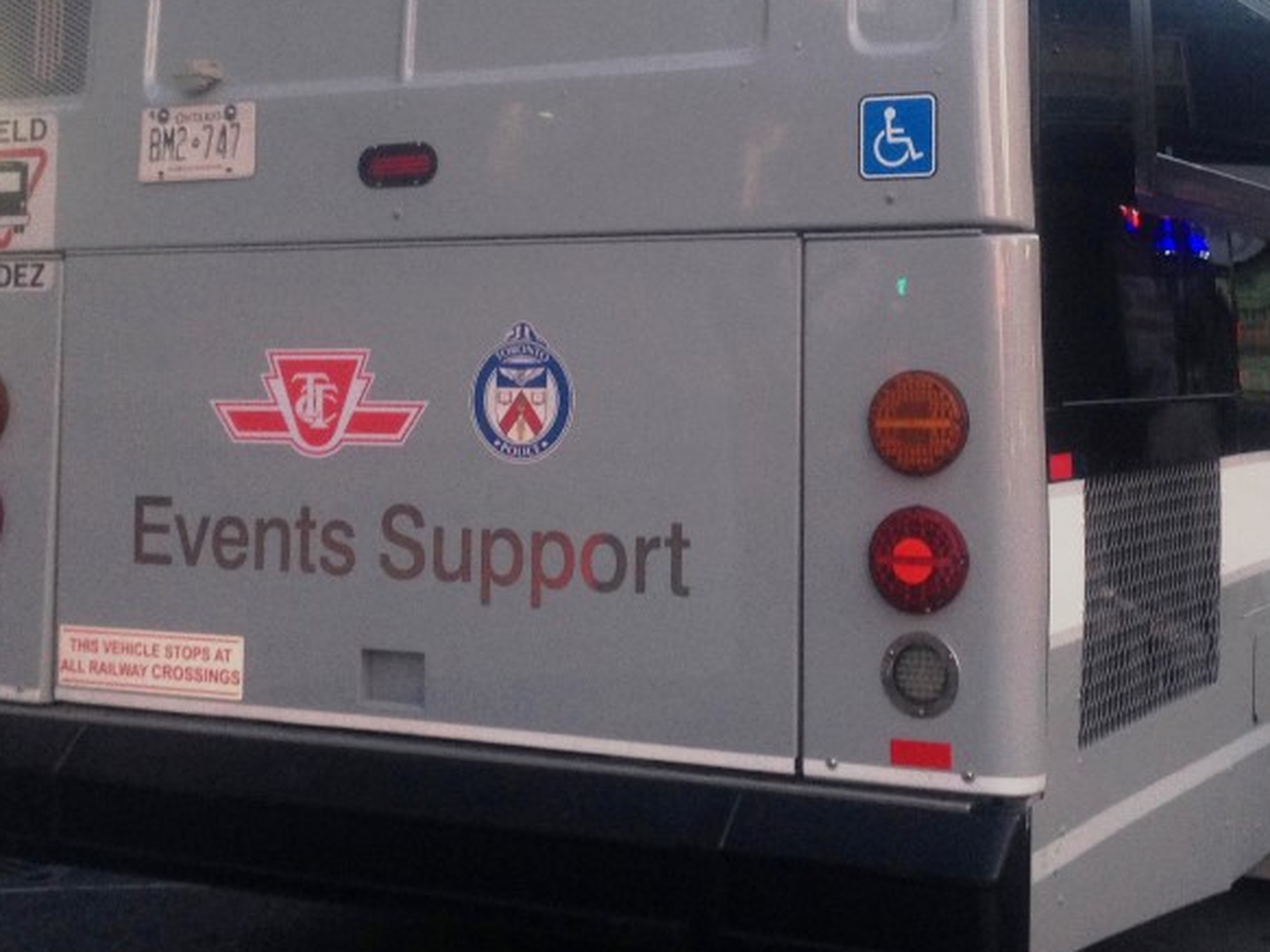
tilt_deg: +4.1
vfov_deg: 24.9
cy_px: 216
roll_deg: -2.7
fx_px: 2127
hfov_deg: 33.0
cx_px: 808
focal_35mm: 58
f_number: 2.4
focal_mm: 4.12
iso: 100
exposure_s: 1/20
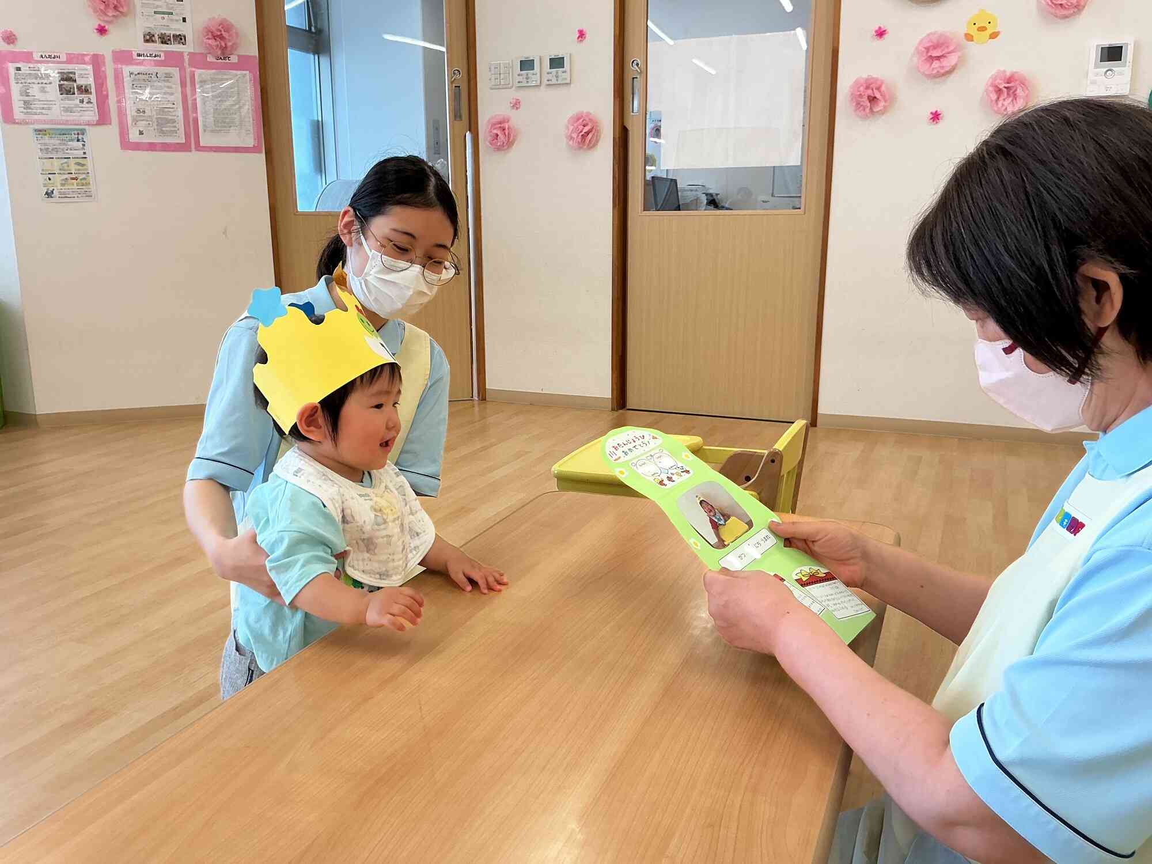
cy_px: 432
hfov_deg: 61.7
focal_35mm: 29
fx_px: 965
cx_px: 576
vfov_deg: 48.2
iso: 32
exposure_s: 1/120
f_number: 1.8
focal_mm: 3
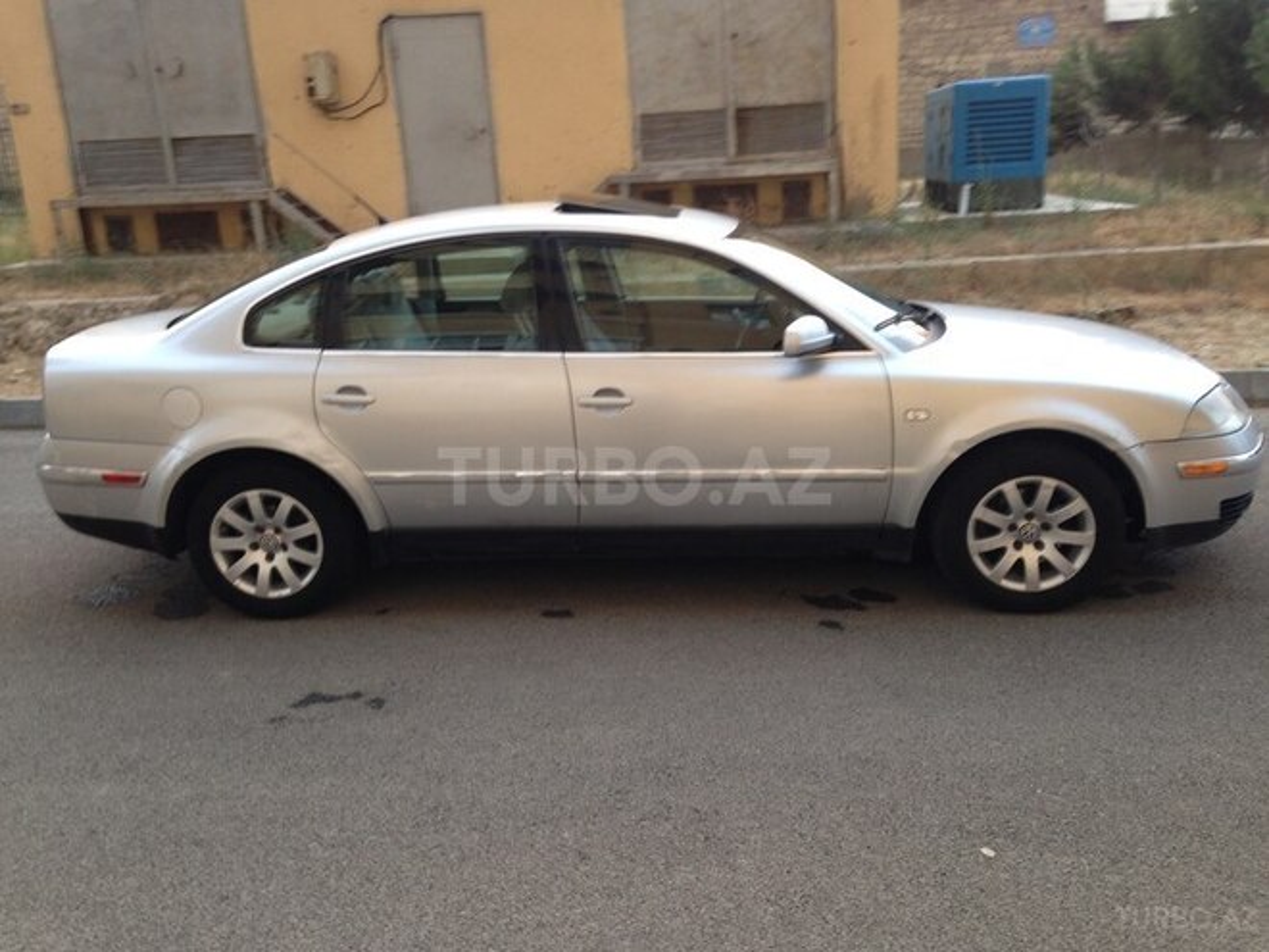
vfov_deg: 42.9
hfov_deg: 55.4
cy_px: 476
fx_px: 1210
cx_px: 634
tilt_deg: -13.9
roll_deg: +2.4
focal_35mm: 33
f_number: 2.4
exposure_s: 1/20
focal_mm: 4.12
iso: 64
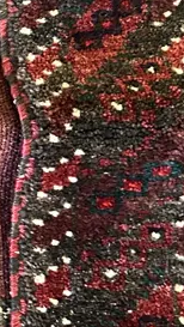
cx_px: -272
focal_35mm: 98
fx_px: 848
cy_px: 129
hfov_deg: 10.5
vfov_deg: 21.7
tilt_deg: -82.5
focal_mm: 6.86
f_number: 1.78
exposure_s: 1/50
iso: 800
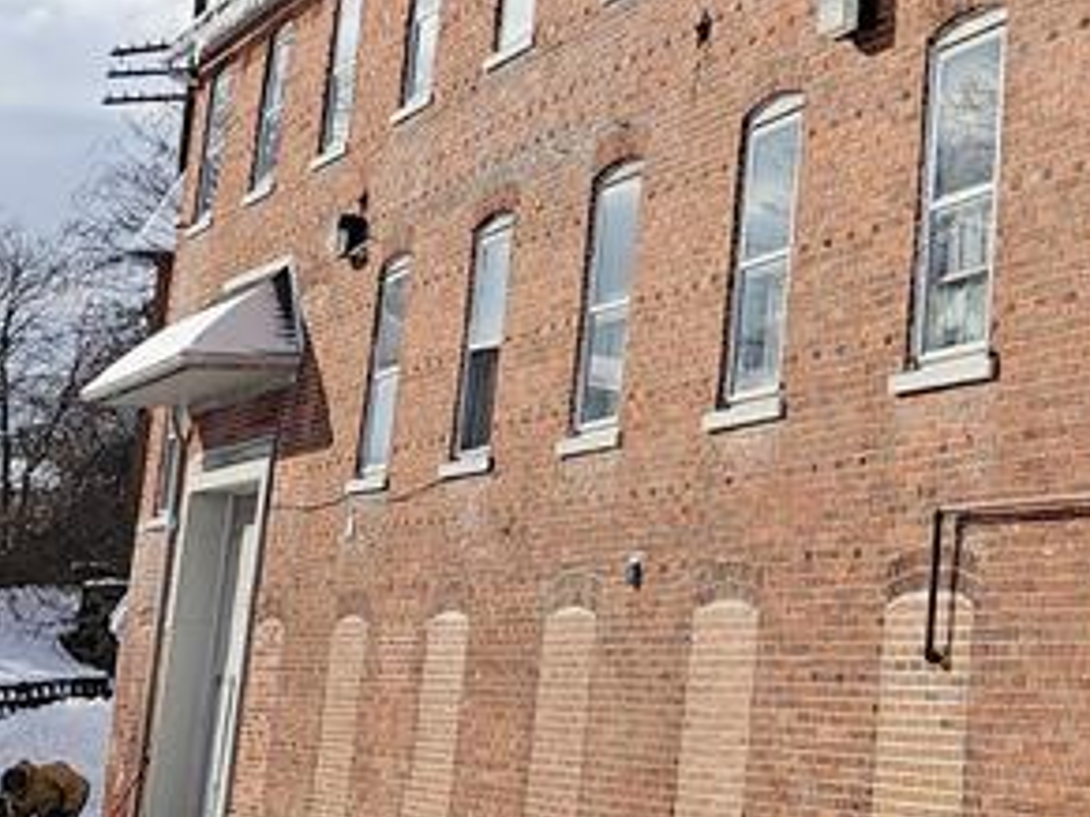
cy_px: -135
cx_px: 1554
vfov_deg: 17.4
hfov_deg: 21.0
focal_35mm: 81
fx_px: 2550
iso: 10
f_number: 1.7
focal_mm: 6.3
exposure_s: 1/1265
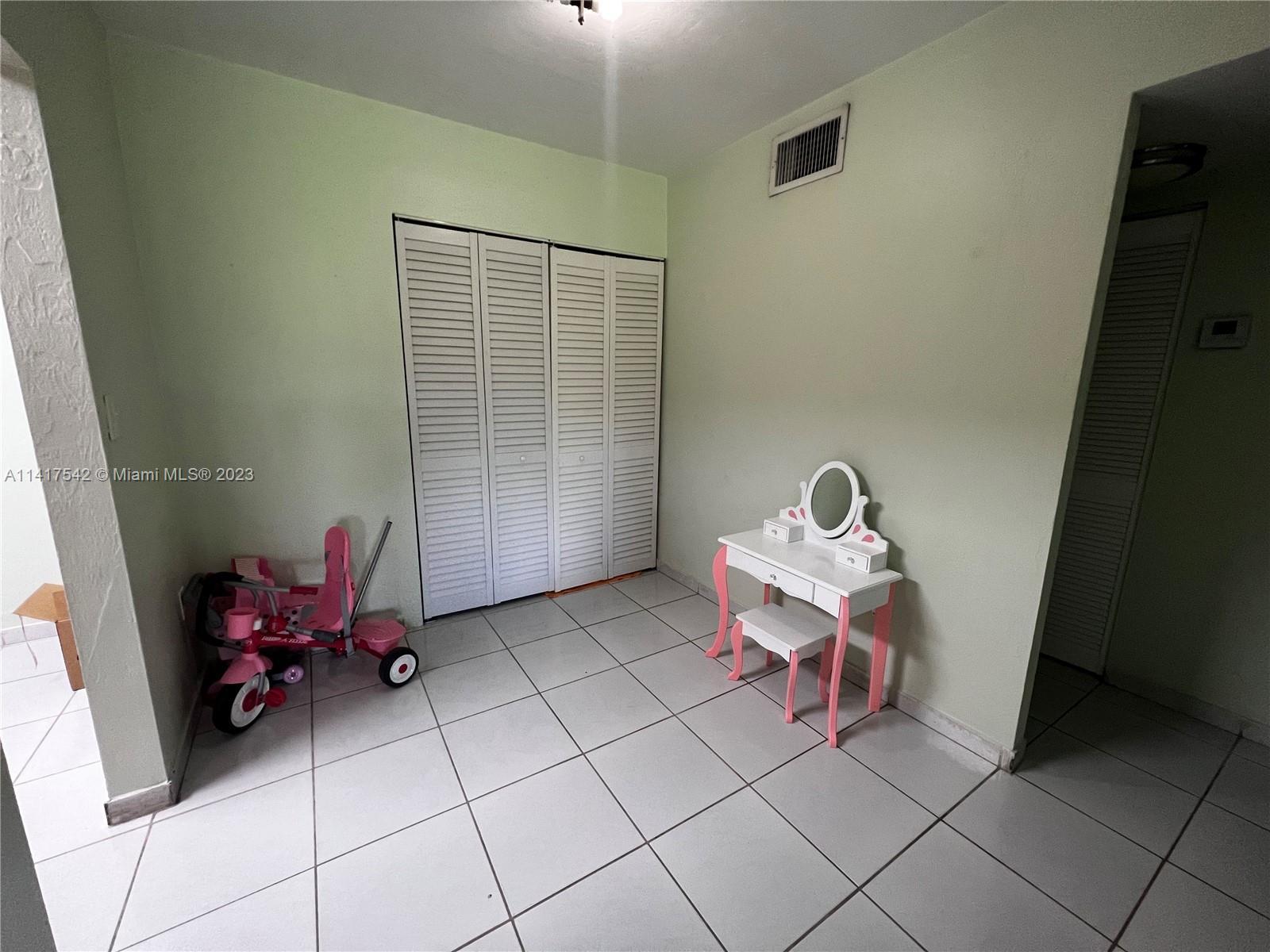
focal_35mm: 13
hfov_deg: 106.2
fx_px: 477
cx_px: 635
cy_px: 476
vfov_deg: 89.9
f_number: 1.8
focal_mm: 1.57
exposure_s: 1/60
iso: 250
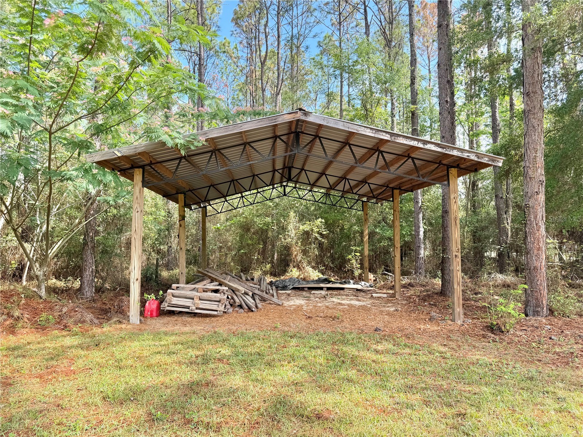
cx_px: 292
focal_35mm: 24
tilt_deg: +2.7
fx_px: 404
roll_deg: +0.5
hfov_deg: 71.6
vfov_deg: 56.8
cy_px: 218
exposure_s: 1/598
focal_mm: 6.76
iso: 80
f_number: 1.78
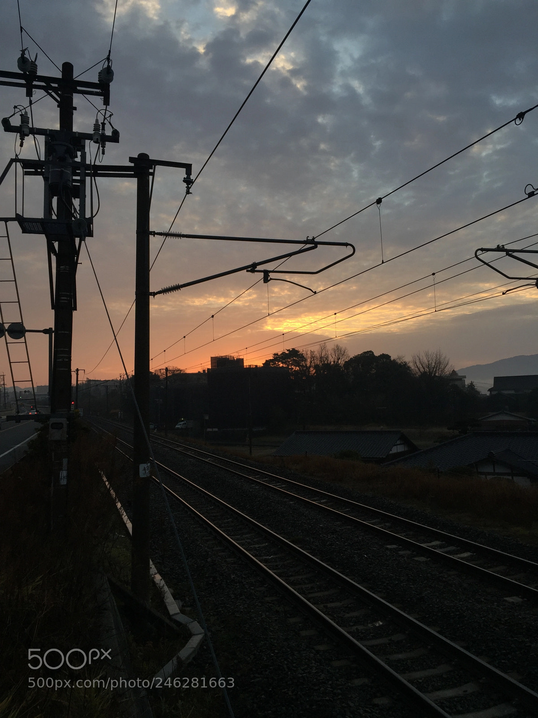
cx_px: 269
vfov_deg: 61.7
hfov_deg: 48.2
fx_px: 601
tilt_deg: +5.3
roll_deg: +1.8
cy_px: 359
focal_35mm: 29
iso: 32
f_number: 2.2
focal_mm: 4.15
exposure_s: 1/174
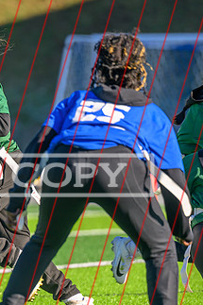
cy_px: 232
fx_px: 4699
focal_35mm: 555
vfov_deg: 3.7
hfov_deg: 2.5
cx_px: -21
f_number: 2.8
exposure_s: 1/1000
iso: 110
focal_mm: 200
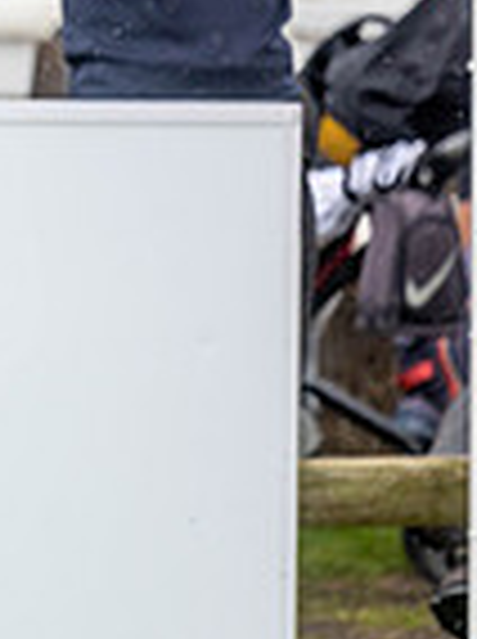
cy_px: 92
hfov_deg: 1.3
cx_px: -774
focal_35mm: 1182
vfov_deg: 1.7
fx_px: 21783
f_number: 5
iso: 200
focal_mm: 300
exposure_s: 1/800
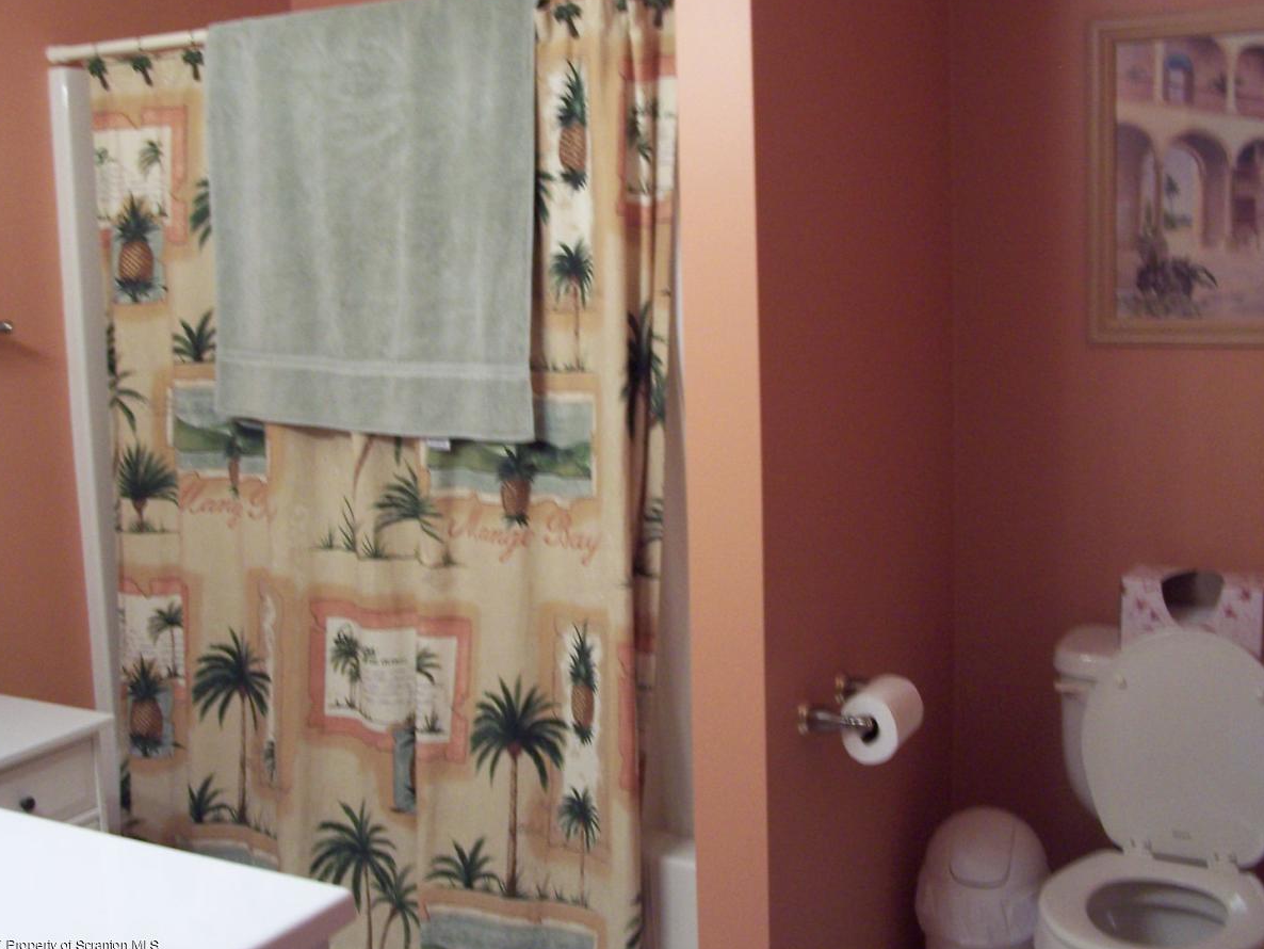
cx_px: 635
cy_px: 447
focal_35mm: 41
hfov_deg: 45.8
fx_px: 1497
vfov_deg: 35.1
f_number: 2.8
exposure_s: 1/8
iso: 140
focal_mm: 6.3
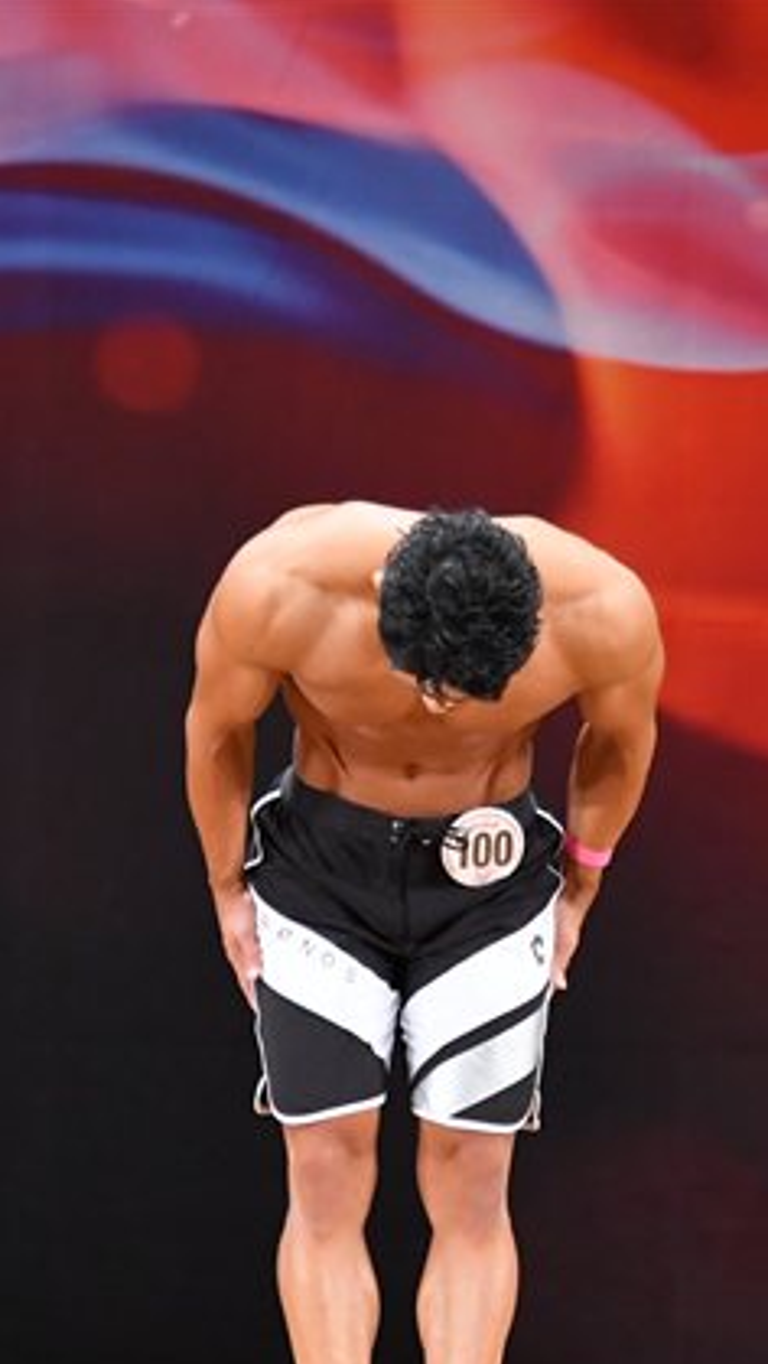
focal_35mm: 494
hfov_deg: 2.5
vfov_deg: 4.4
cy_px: 833
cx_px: 317
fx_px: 17866
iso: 3200
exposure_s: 1/400
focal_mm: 170
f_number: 5.6
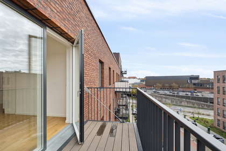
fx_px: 99
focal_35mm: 16
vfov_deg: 74.6
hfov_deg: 97.6
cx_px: 113
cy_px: 76
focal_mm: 10.5
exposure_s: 1/50
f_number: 8
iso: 200
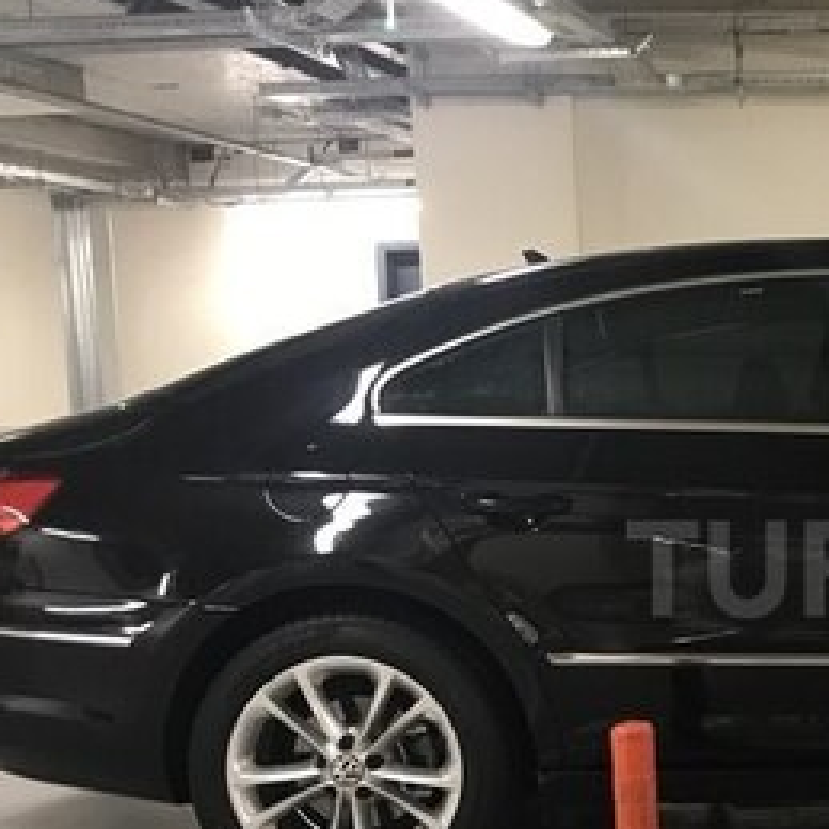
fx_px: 1707
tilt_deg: -7.2
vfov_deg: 27.1
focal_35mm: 63
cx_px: 954
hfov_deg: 25.0
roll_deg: +1.4
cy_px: 568
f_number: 1.8
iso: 50
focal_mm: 3.99
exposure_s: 1/17
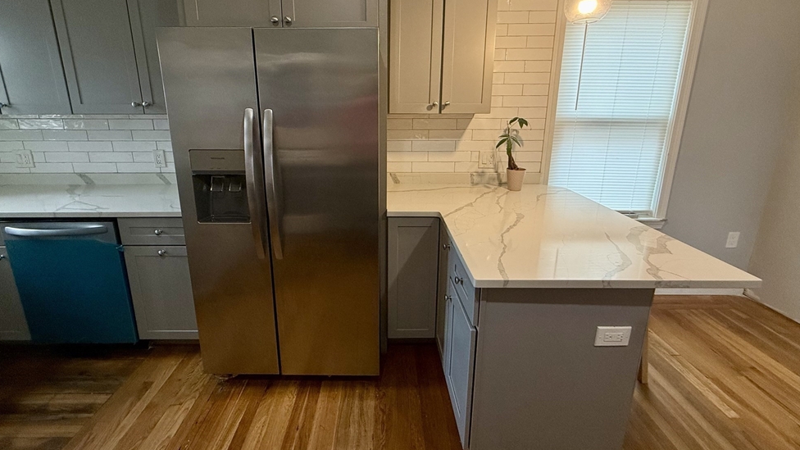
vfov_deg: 66.5
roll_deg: +0.4
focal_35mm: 16
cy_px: 182
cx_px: 384
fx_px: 339
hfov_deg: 99.3
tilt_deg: -12.4
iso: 200
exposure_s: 1/120
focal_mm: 2.22
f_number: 2.2
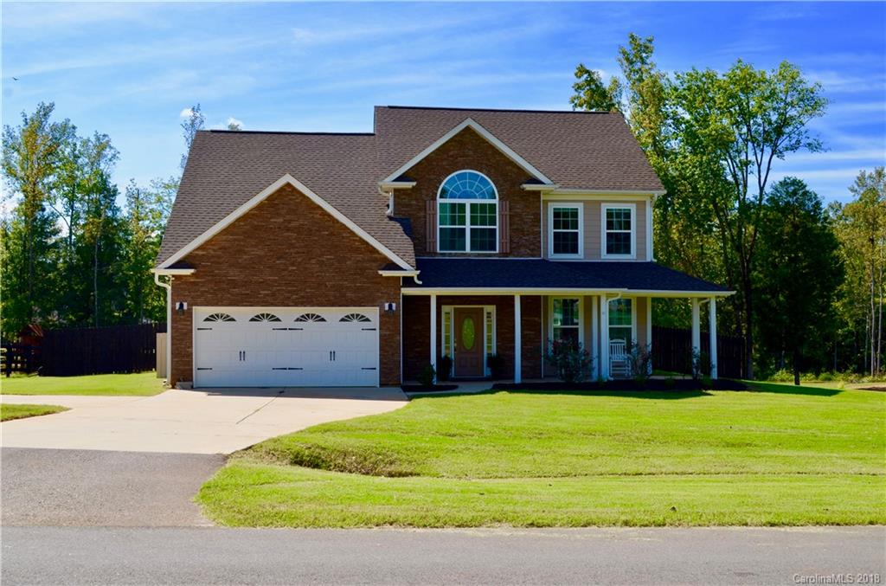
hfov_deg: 49.7
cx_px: 443
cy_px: 293
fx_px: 957
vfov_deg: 34.0
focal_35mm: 39
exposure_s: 1/200
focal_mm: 26
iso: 100
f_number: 9
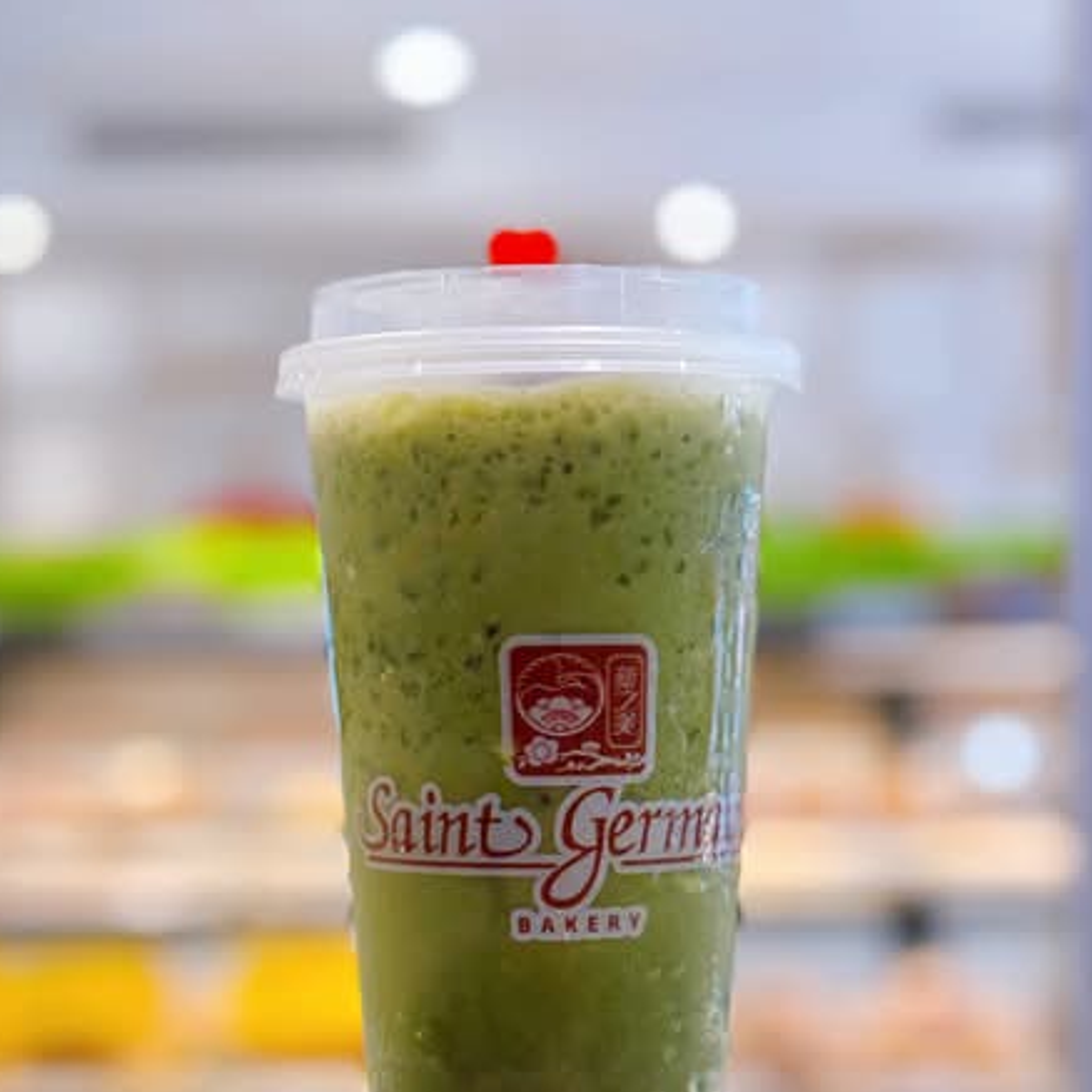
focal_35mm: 71
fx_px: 2534
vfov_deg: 24.0
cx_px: 588
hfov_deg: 24.3
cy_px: 829
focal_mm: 6.76
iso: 64
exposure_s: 1/60
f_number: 1.78
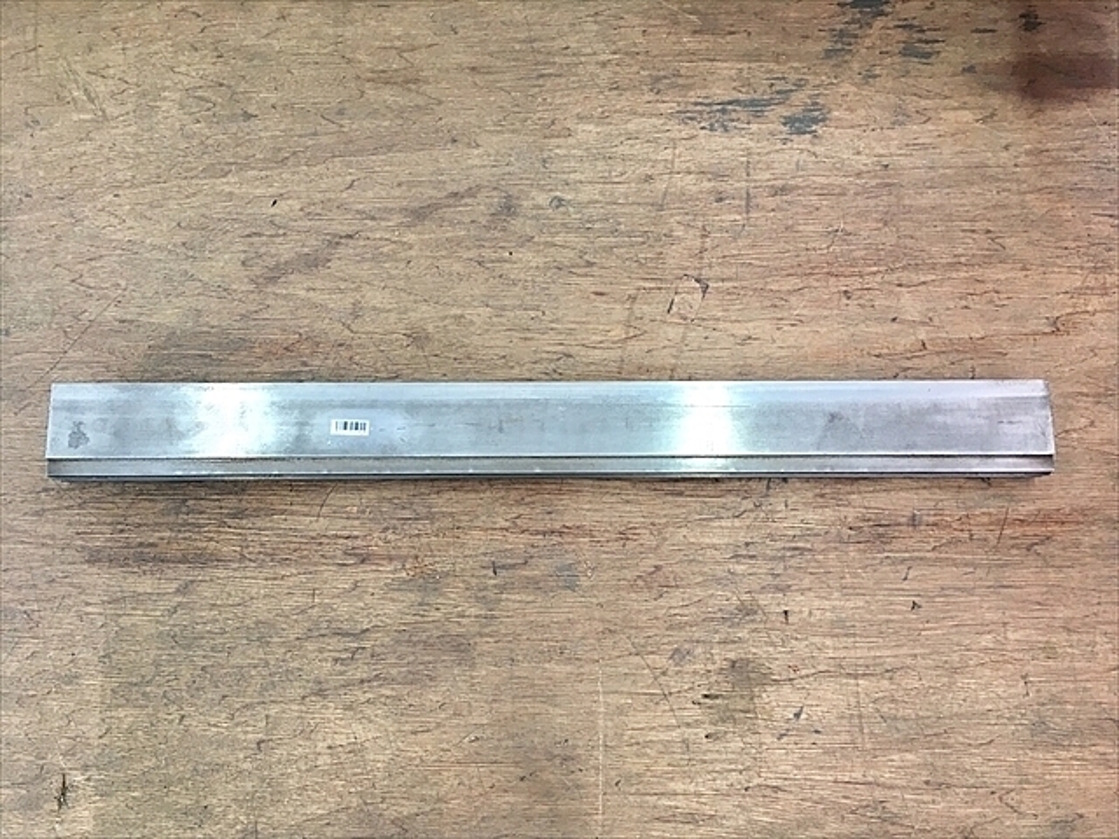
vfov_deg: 48.2
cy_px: 420
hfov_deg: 61.7
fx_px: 937
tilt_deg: -80.5
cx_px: 560
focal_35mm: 29
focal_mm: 4.15
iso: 50
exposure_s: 1/30
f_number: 2.2
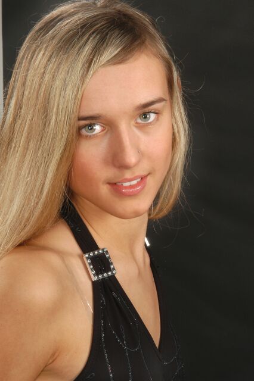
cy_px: 190
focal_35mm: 128
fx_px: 1351
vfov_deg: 16.1
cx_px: 127
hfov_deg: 10.7
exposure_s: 1/125
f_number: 27
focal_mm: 85
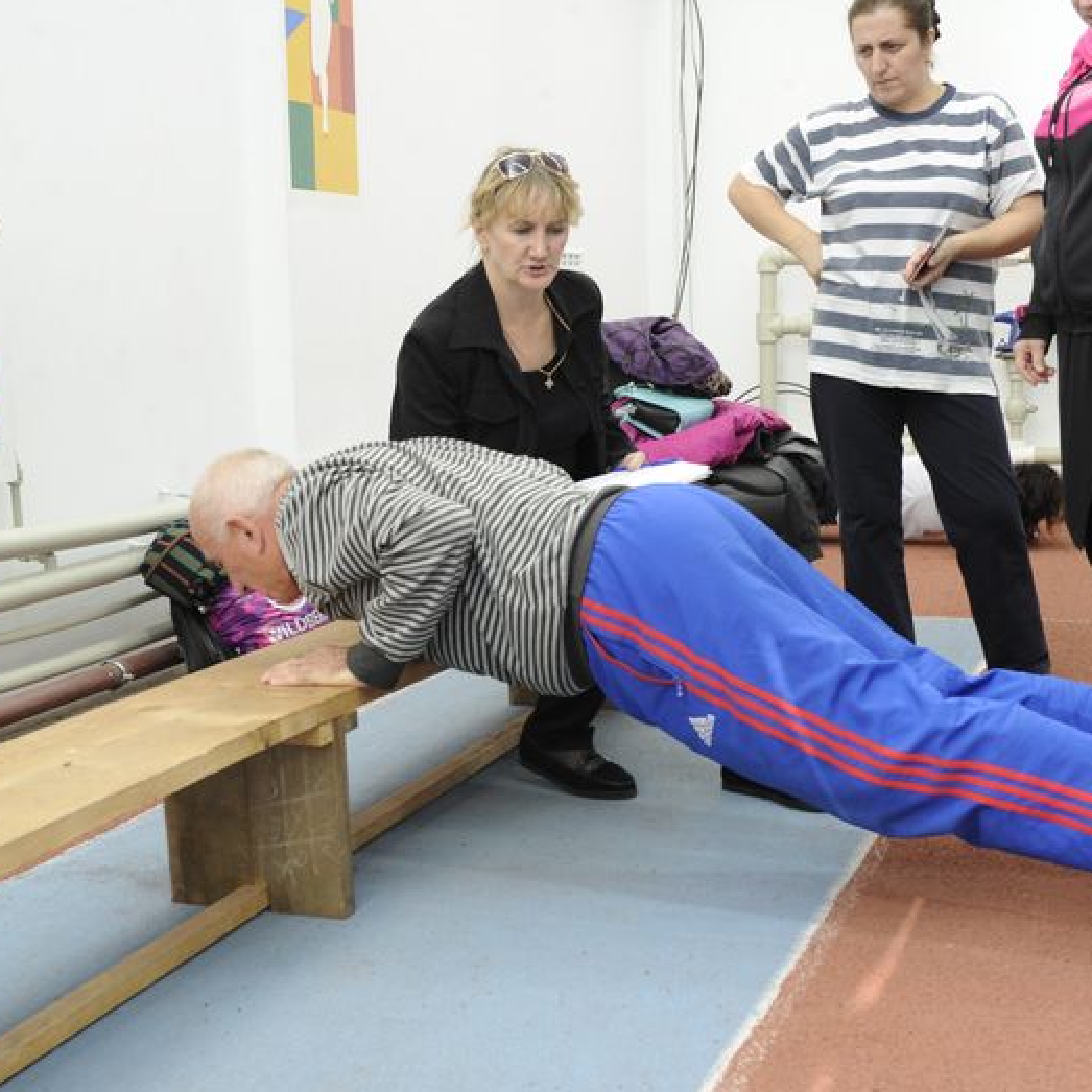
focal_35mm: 52
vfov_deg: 32.8
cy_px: 551
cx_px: 472
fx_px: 1856
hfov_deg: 32.7
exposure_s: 1/30
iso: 2000
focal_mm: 40
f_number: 7.1
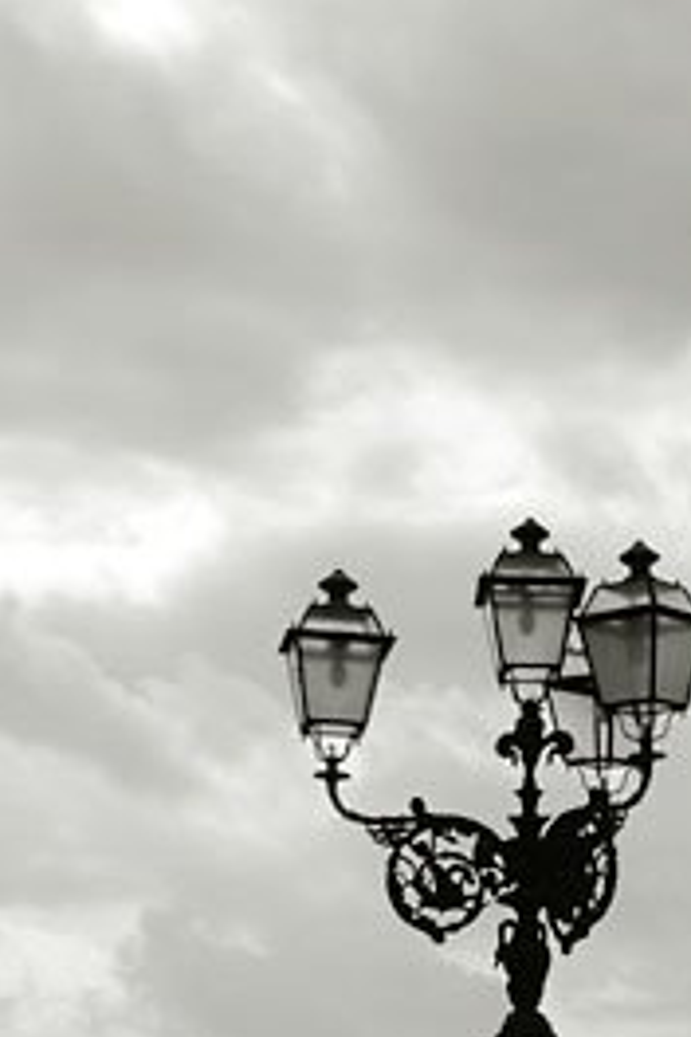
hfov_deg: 11.3
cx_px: 685
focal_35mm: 120
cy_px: 1084
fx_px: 3455
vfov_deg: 16.6
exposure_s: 1/1600
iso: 100
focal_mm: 34
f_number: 4.2
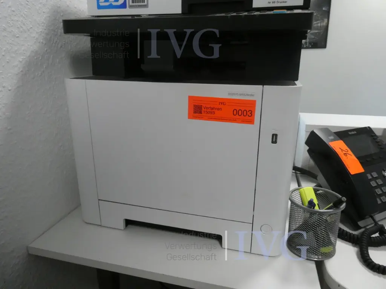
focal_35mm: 24
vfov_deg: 56.8
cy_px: 144
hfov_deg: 71.6
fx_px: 268
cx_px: 193
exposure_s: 1/60
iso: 640
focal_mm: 4.3
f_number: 3.3
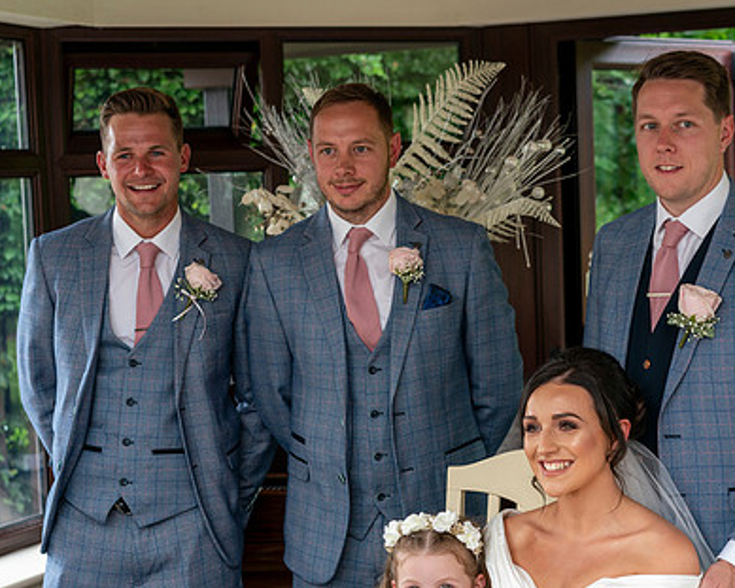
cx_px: 418
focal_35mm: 77
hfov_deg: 24.7
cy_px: 351
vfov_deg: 19.9
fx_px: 1675
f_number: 4
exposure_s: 1/160
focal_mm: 55
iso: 320
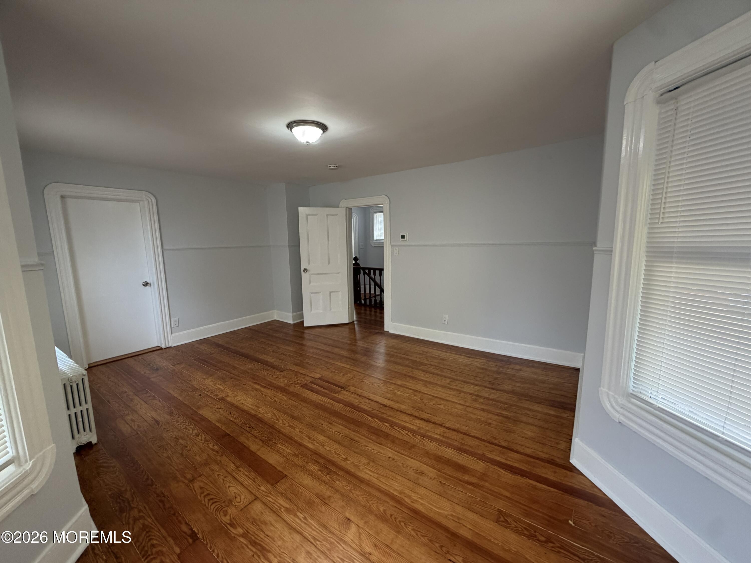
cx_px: 376
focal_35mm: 14
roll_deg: +0.7
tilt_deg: -7.3
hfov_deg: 102.1
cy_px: 282
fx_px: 304
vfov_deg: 85.7
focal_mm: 2.22
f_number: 2.2
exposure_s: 1/121
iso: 250
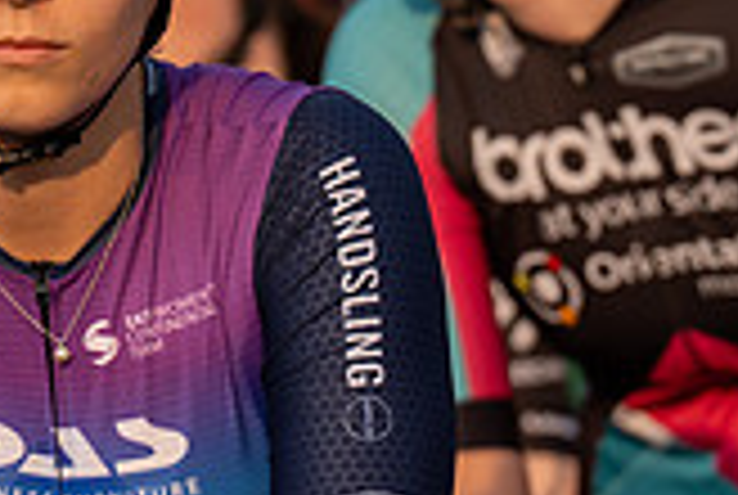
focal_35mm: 663
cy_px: 74
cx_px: 18
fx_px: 13616
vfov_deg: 2.1
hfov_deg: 3.1
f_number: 5
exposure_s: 1/1250
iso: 500
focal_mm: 188
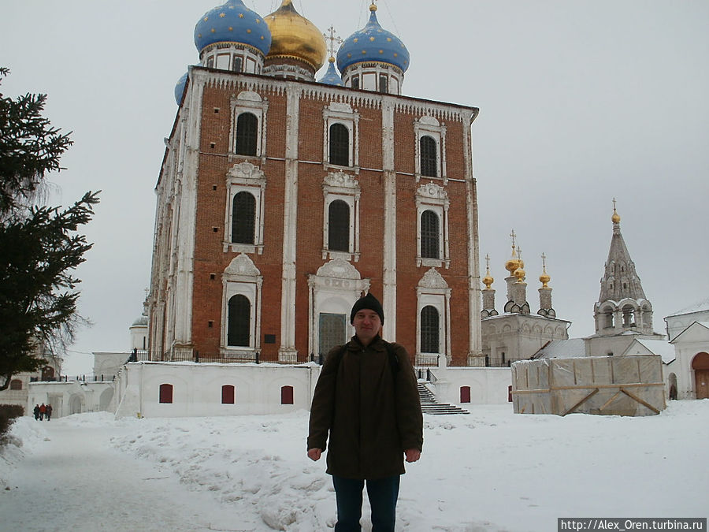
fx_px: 737
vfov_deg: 39.7
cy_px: 266
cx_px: 354
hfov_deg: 51.4
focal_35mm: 36
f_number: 5.6
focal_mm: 6.3
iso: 100
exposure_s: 1/80
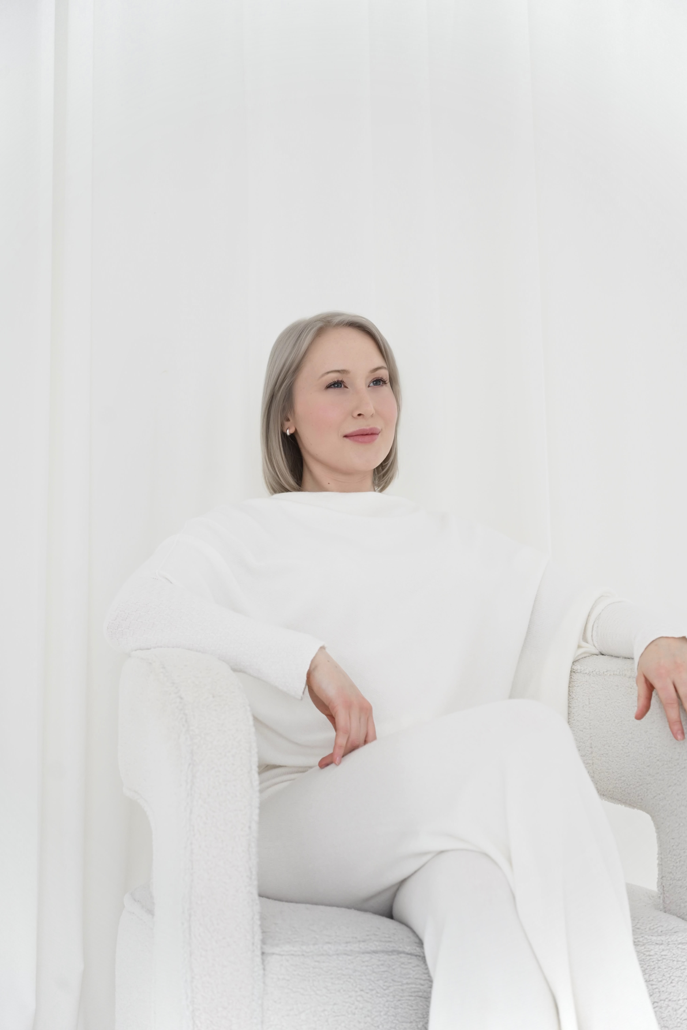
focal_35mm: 70
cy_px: 515
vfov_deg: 28.8
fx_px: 2004
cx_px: 344
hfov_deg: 19.5
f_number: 4
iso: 1600
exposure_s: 1/800
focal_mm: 70
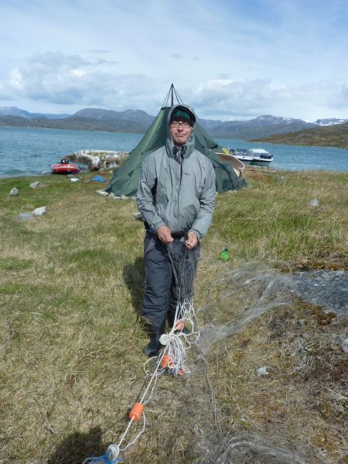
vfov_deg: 69.4
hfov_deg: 54.9
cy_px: 232
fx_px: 335
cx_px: 174
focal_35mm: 25
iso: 80
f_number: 5.6
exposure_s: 1/400
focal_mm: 4.1
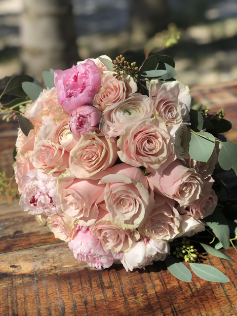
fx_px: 475
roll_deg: -0.2
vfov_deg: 36.8
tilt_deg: -35.2
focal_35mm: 52
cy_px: 158
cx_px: 118
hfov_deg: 28.0
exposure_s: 1/1656
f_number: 2.4
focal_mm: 6
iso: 16
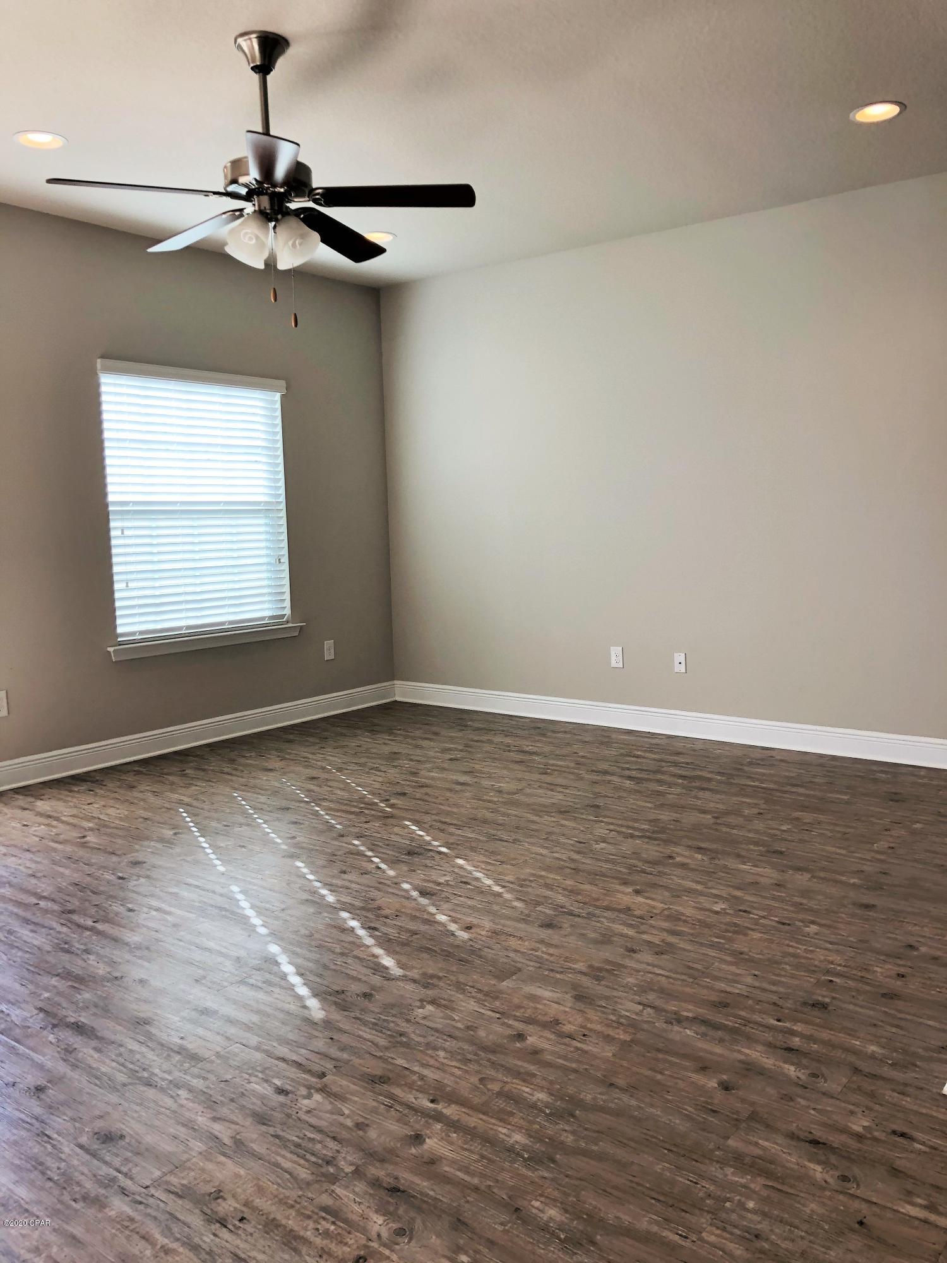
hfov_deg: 49.7
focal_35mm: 28
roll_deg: +0.5
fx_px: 1021
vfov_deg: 63.4
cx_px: 474
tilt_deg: -5.7
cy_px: 632
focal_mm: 4
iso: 32
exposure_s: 1/120
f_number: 1.8
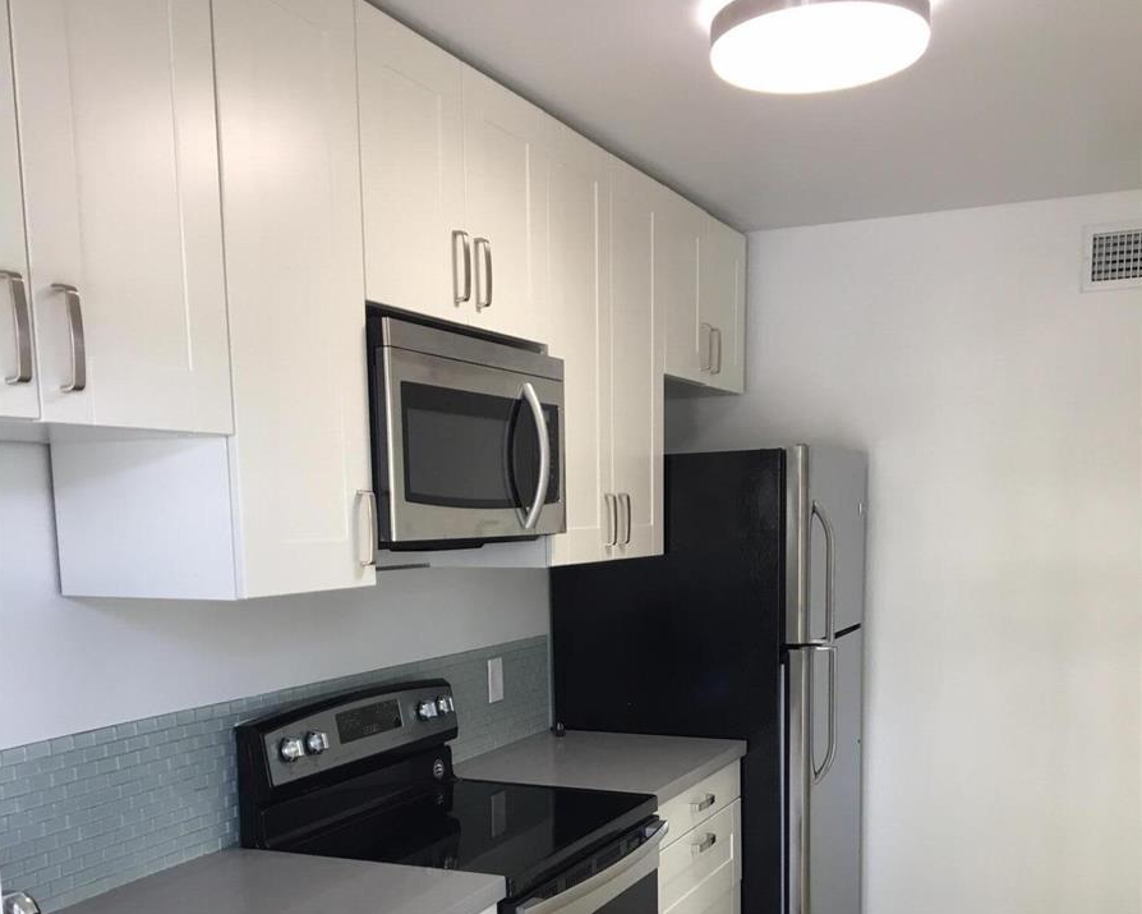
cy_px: 724
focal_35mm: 38
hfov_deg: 47.9
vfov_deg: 37.8
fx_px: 1284
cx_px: 568
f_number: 2.2
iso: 50
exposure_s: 1/30
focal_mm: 4.15
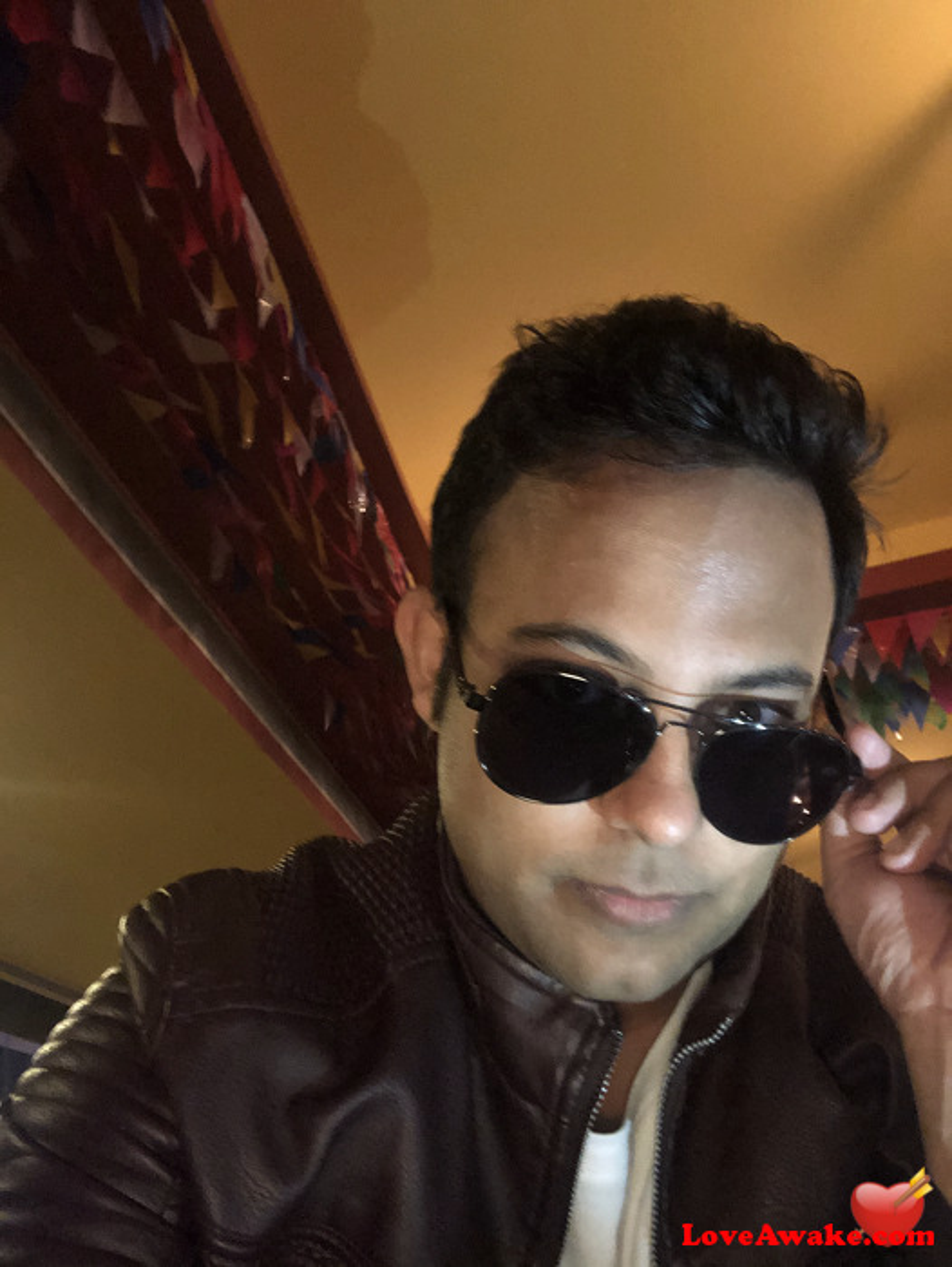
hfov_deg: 44.2
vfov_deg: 56.8
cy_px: 634
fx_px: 1172
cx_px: 476
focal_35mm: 32
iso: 400
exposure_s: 1/16
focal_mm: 2.87
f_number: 2.2
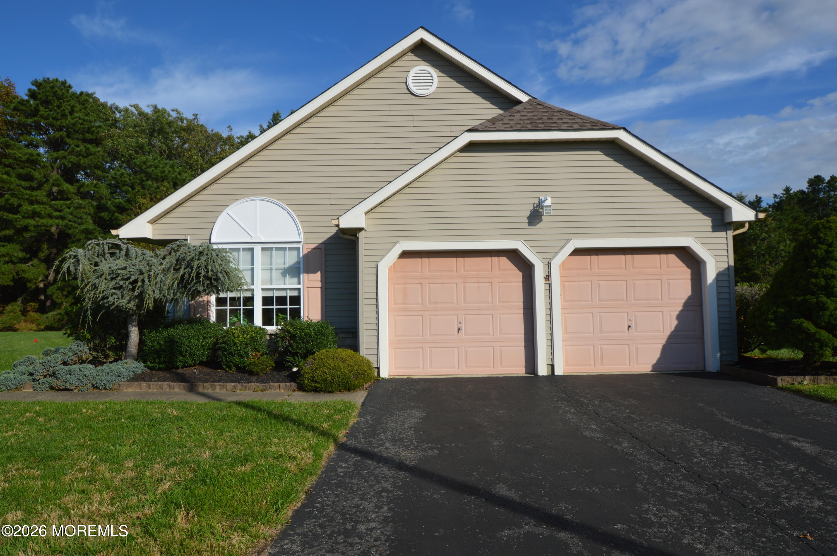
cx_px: 418
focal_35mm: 21
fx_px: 488
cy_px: 278
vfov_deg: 59.4
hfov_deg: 81.3
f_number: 9
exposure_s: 1/320
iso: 100
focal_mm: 14
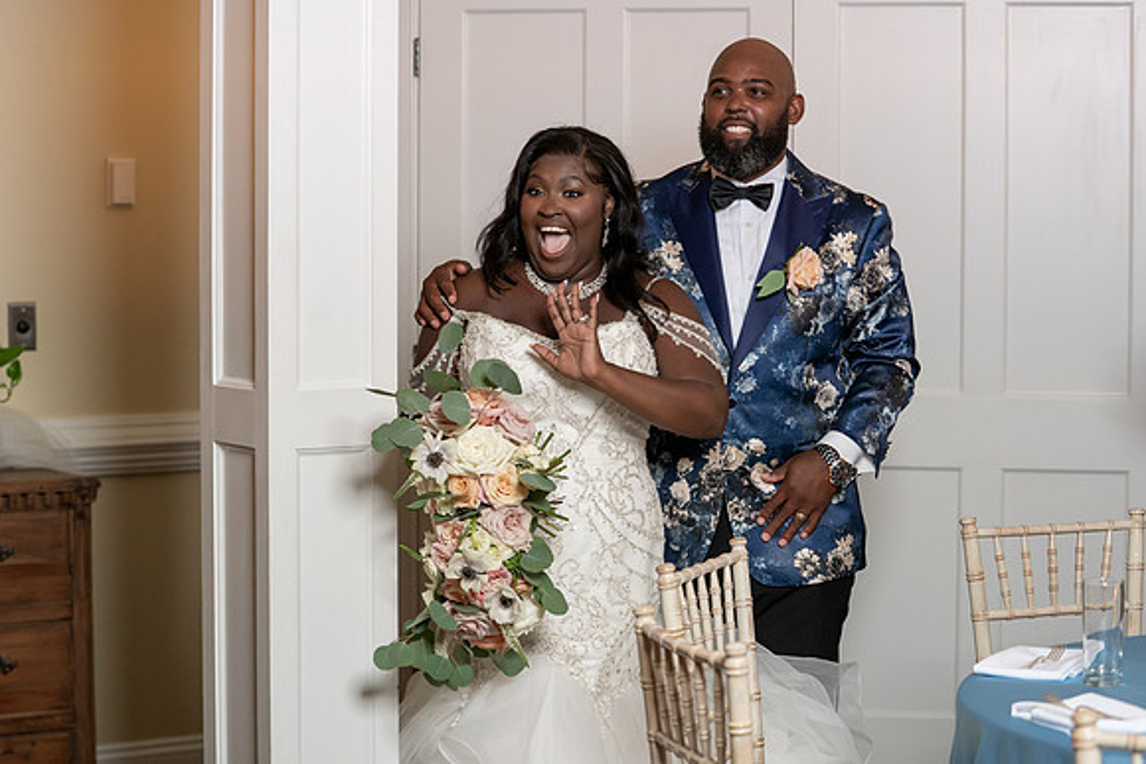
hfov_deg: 26.3
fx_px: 2451
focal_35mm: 77
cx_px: 588
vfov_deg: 17.7
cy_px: 372
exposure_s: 1/200
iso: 2000
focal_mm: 75
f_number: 4
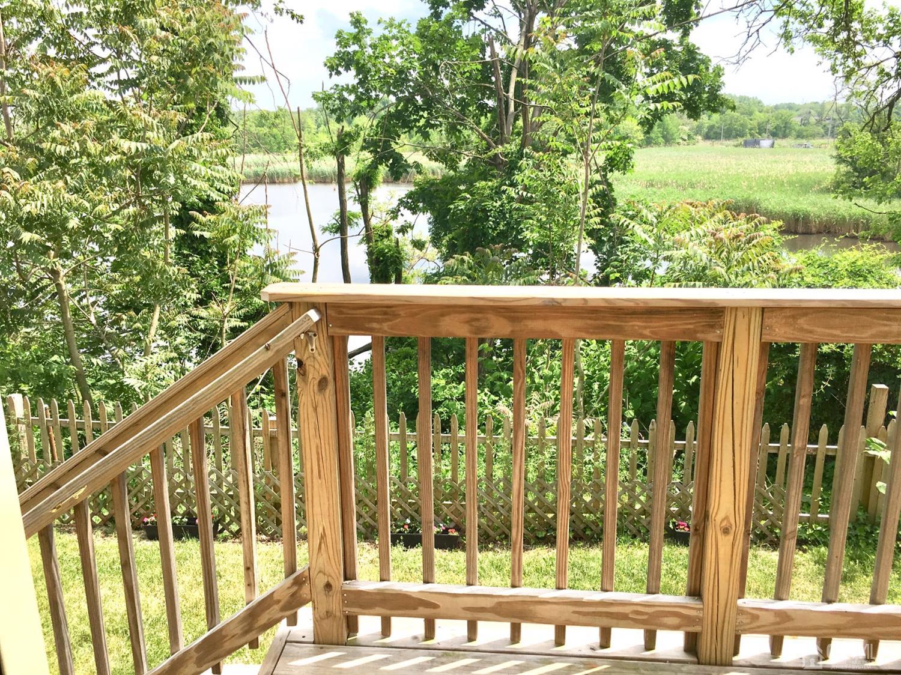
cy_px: 338
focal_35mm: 29
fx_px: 755
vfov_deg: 48.2
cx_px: 450
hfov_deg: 61.7
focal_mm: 4.15
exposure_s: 1/1026
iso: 25
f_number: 2.2
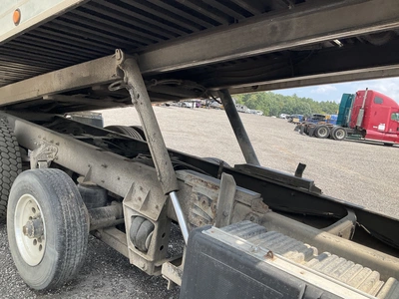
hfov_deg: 61.7
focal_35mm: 29
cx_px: 200
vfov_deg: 48.2
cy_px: 150
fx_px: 334
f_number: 1.8
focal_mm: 3
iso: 25
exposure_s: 1/606
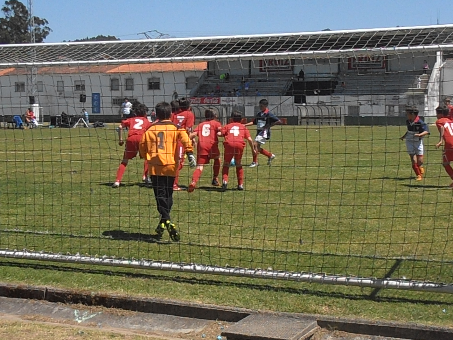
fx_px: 903
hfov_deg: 28.2
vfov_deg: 21.3
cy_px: 170
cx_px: 226
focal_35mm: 69
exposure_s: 1/400
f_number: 12
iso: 400
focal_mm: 12.29
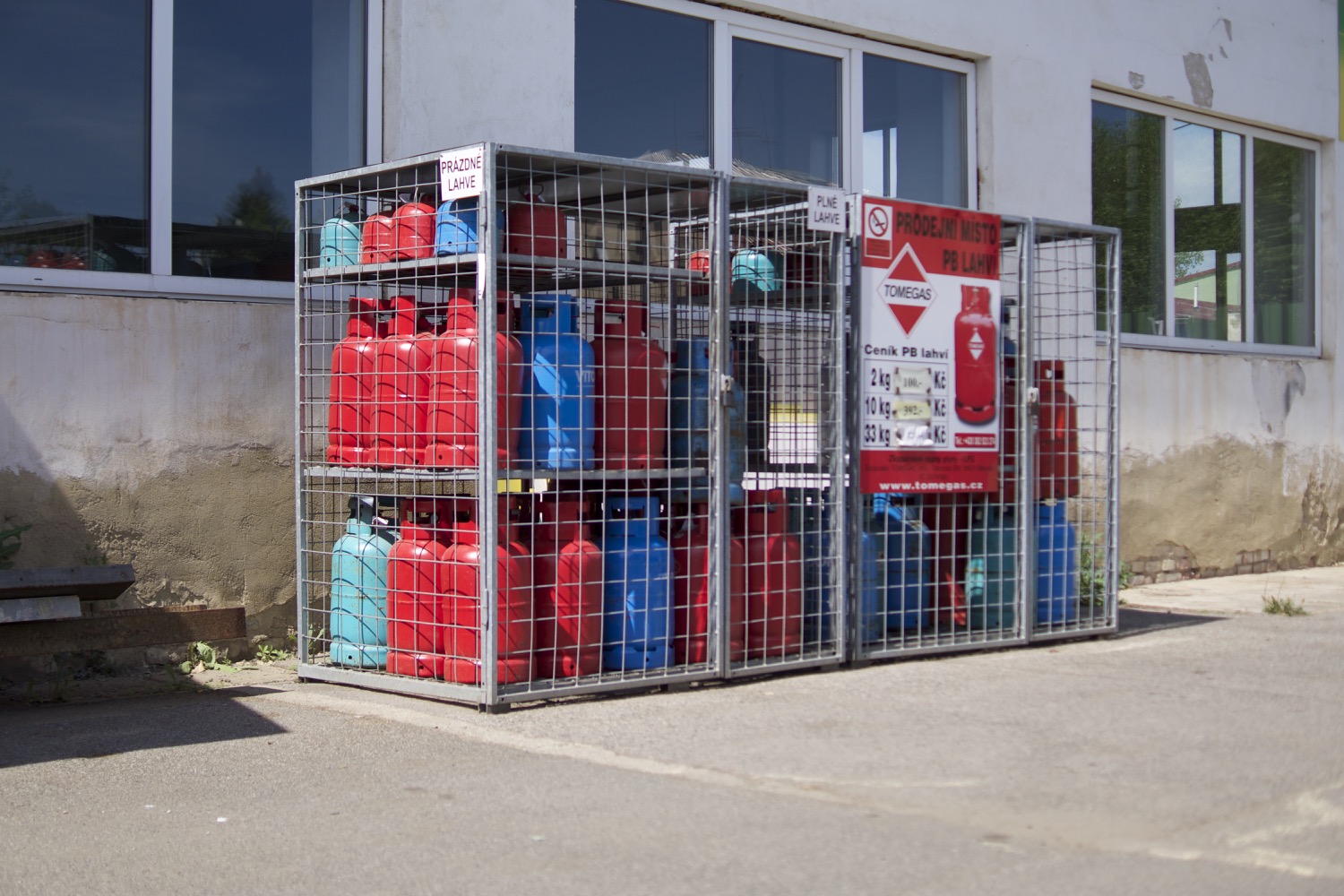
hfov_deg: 37.9
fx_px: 1960
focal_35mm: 52
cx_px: 672
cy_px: 448
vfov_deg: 25.8
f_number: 1.8
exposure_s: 1/3200
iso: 100
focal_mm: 35
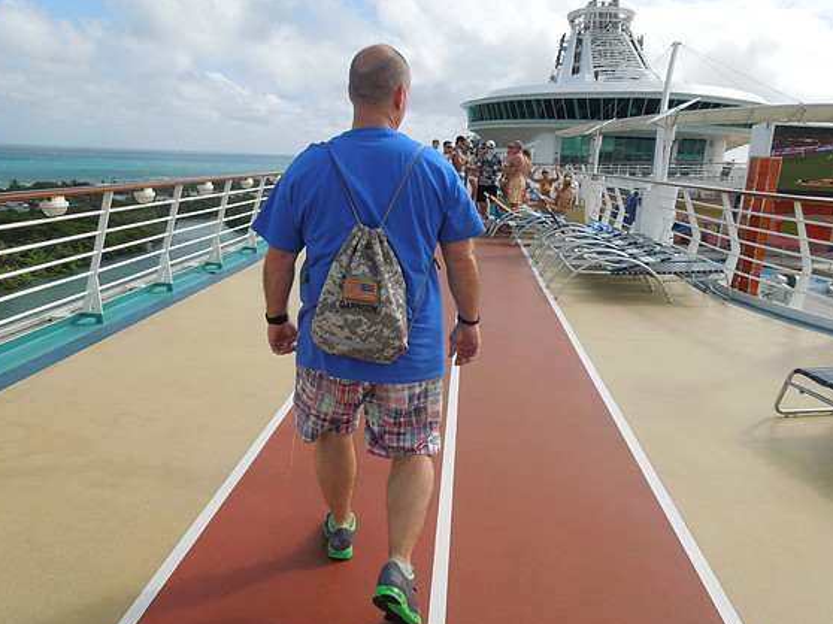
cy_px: 322
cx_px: 415
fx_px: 625
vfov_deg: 53.0
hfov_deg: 67.3
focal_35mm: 26
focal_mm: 4.5
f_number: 3.3
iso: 100
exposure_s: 1/1250
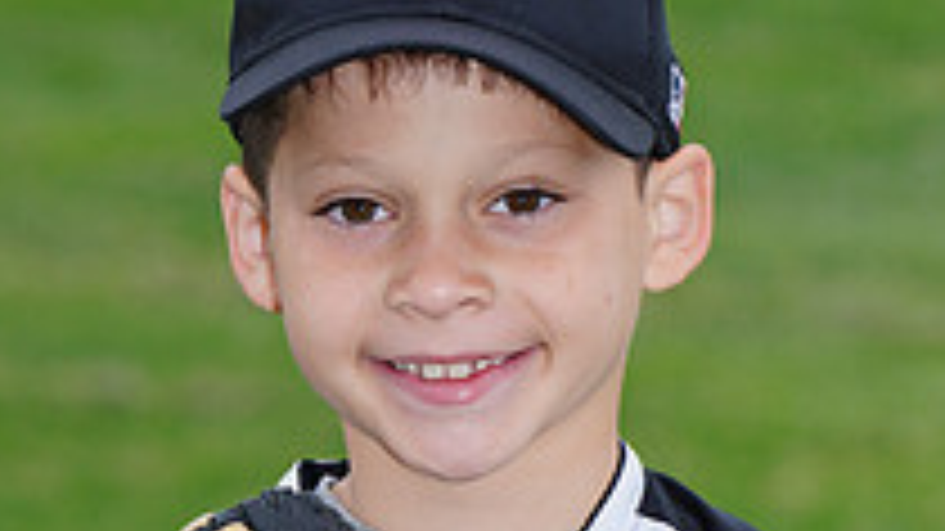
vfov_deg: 2.1
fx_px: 14505
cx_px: 502
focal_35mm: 579
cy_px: 688
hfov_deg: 3.7
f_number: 8
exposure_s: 1/200
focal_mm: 200
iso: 200
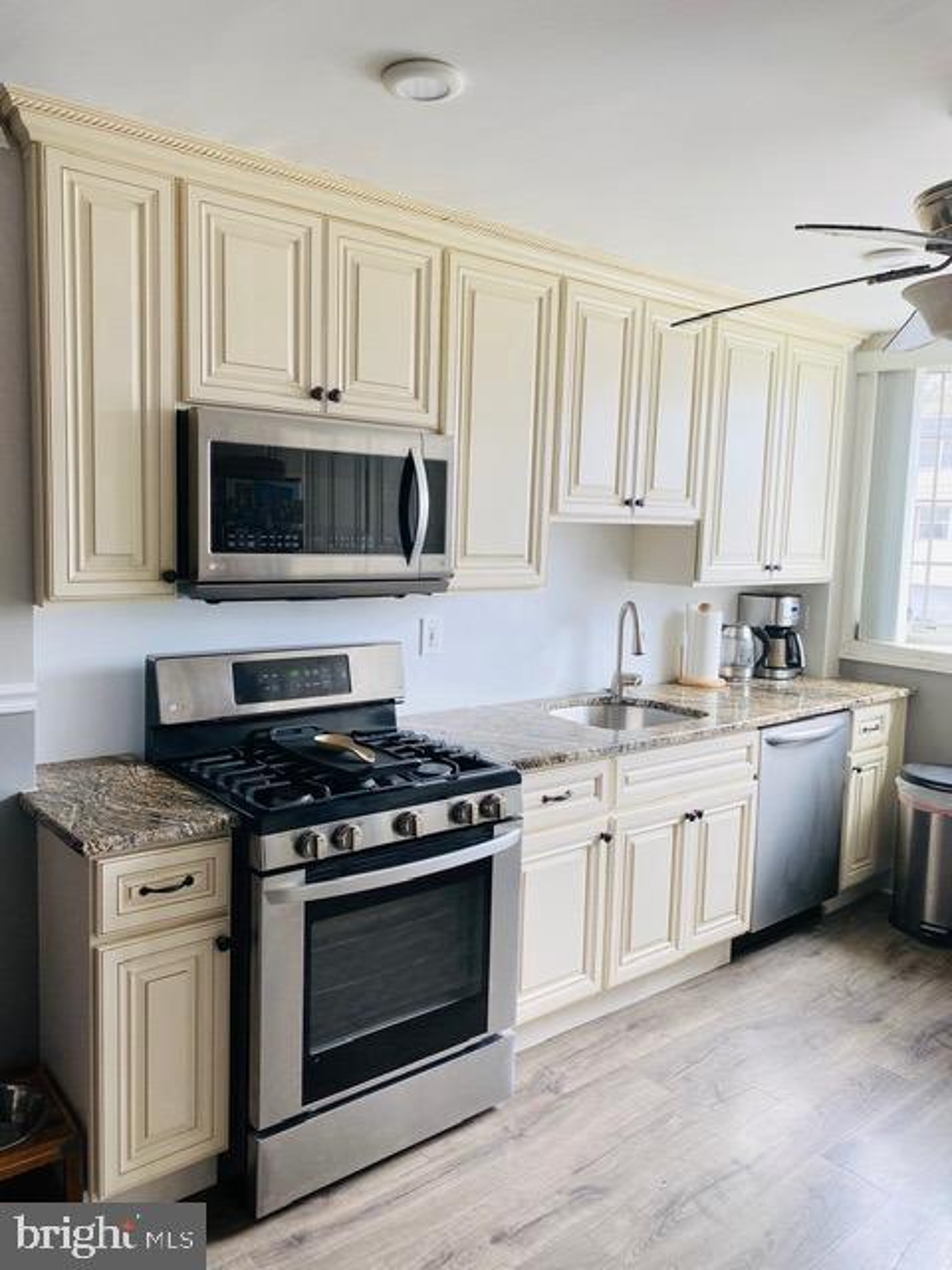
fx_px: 953
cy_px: 635
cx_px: 476
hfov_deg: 53.1
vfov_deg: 67.3
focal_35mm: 26
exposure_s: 1/121
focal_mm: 4.25
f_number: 1.8
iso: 64
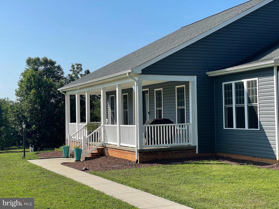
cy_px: 104
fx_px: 419
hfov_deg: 36.8
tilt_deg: +1.5
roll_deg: +1.0
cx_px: 140
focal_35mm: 52
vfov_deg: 28.0
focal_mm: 6
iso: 25
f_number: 2
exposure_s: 1/1597
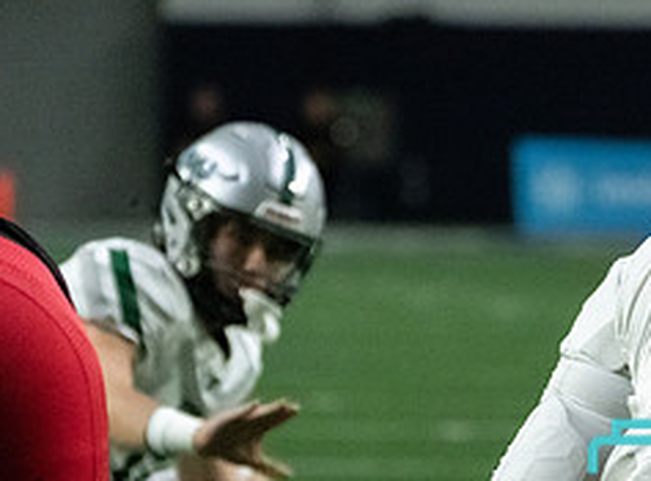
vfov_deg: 2.1
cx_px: 636
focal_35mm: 704
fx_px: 13166
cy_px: 517
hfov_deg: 2.8
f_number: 5.6
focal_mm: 221
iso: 12800
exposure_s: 1/1250
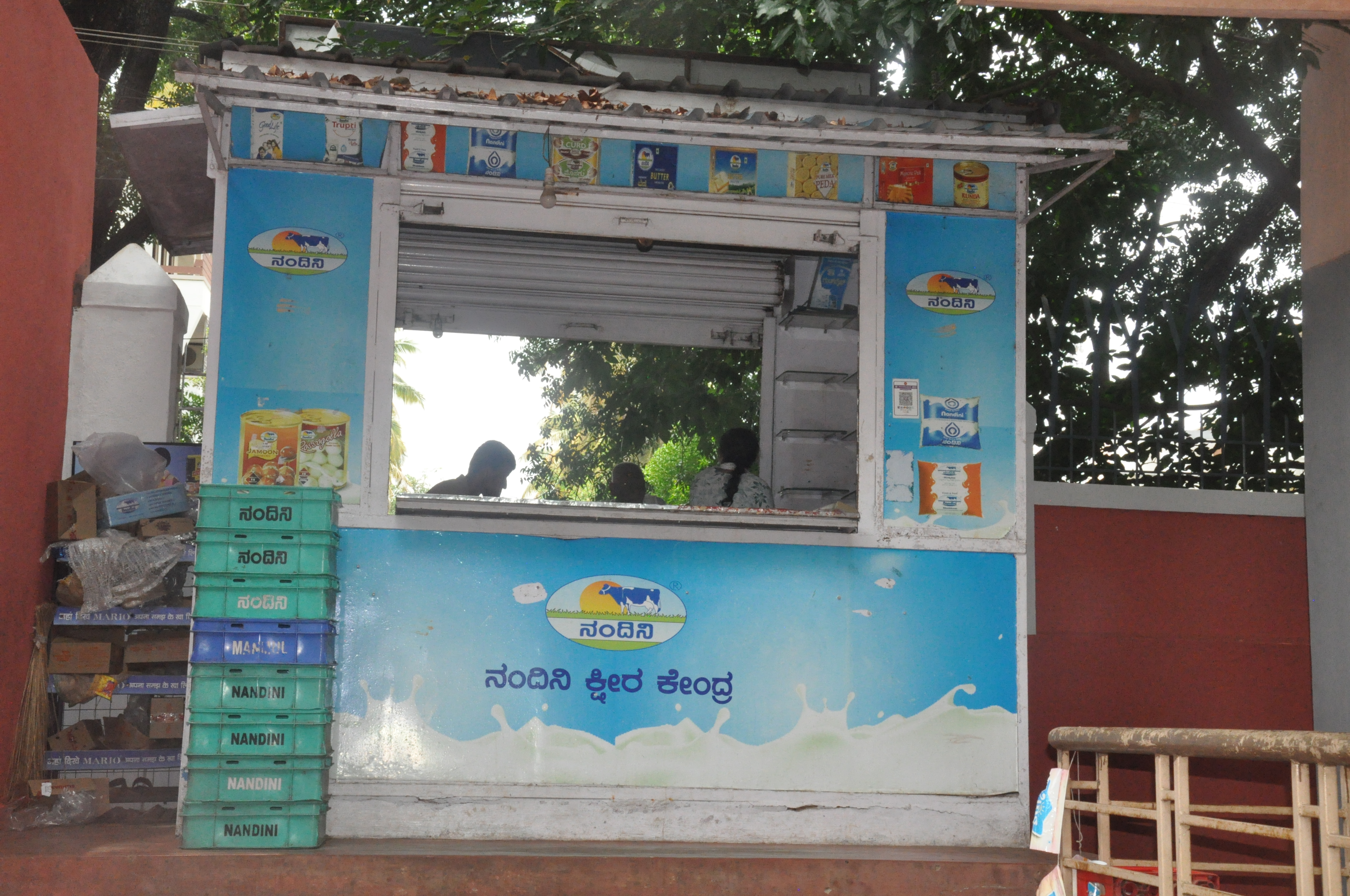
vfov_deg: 26.4
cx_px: 675
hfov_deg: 38.9
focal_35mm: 51
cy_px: 448
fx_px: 1910
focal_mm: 34
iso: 2500
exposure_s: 1/200
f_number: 18
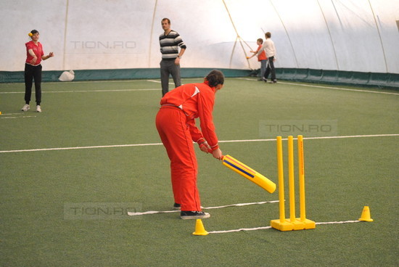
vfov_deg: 13.9
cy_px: 134
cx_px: 200
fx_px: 1098
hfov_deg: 20.6
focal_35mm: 99
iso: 1600
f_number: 4.2
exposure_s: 1/320
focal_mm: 66
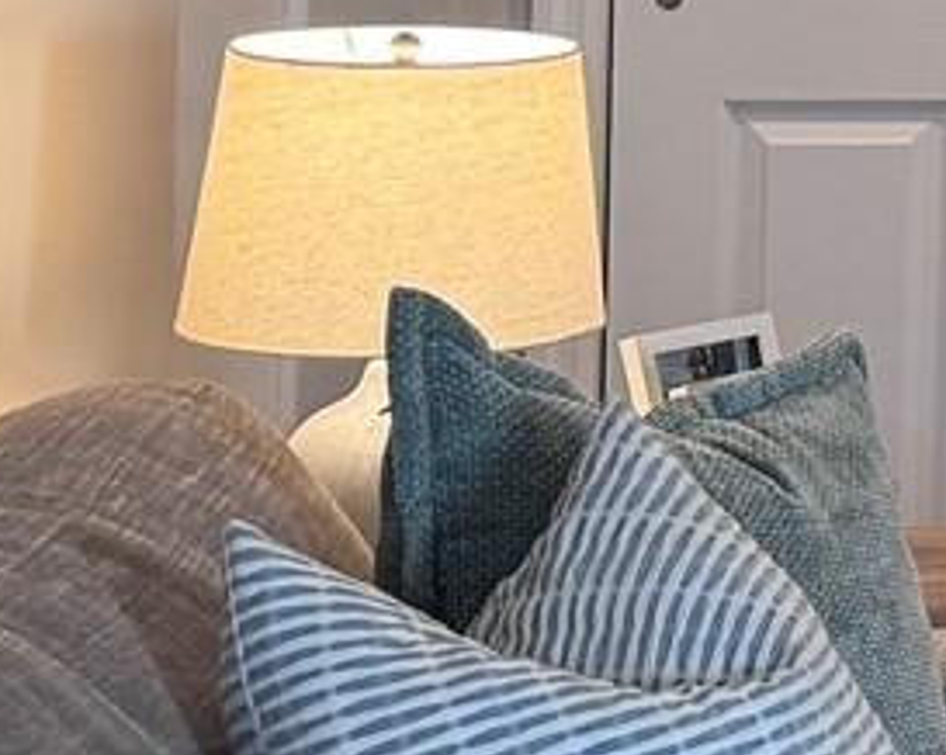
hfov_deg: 9.1
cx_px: 2692
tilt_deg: -0.5
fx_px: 4924
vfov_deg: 8.6
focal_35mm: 176
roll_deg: -0.5
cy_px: -346
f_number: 1.78
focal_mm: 6.76
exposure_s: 1/60
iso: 160
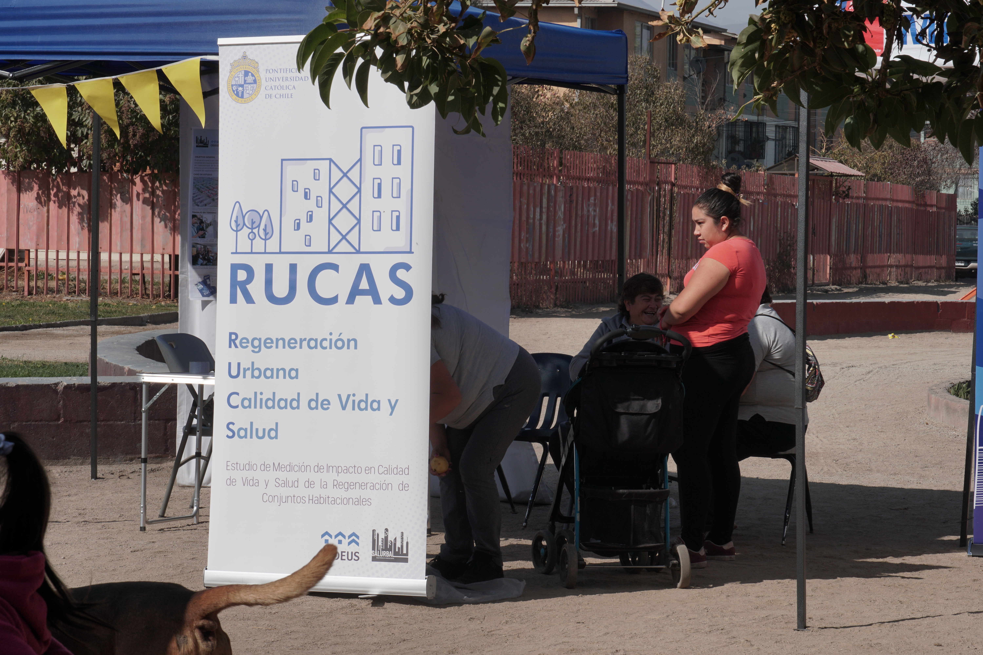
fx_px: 2826
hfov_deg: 19.7
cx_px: 492
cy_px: 328
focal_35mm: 104
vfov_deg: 13.2
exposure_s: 1/200
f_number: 16
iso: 100
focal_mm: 69
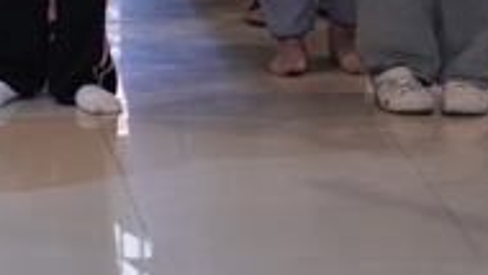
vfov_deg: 4.5
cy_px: -511
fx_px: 3404
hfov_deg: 8.0
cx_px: -238
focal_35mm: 263
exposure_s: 1/320
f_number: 2.2
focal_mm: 49
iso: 5000
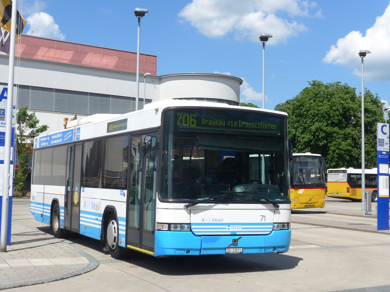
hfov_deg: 32.7
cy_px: 146
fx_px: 665
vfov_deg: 24.8
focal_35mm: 59
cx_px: 195
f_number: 3.5
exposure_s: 1/1000
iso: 80
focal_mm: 12
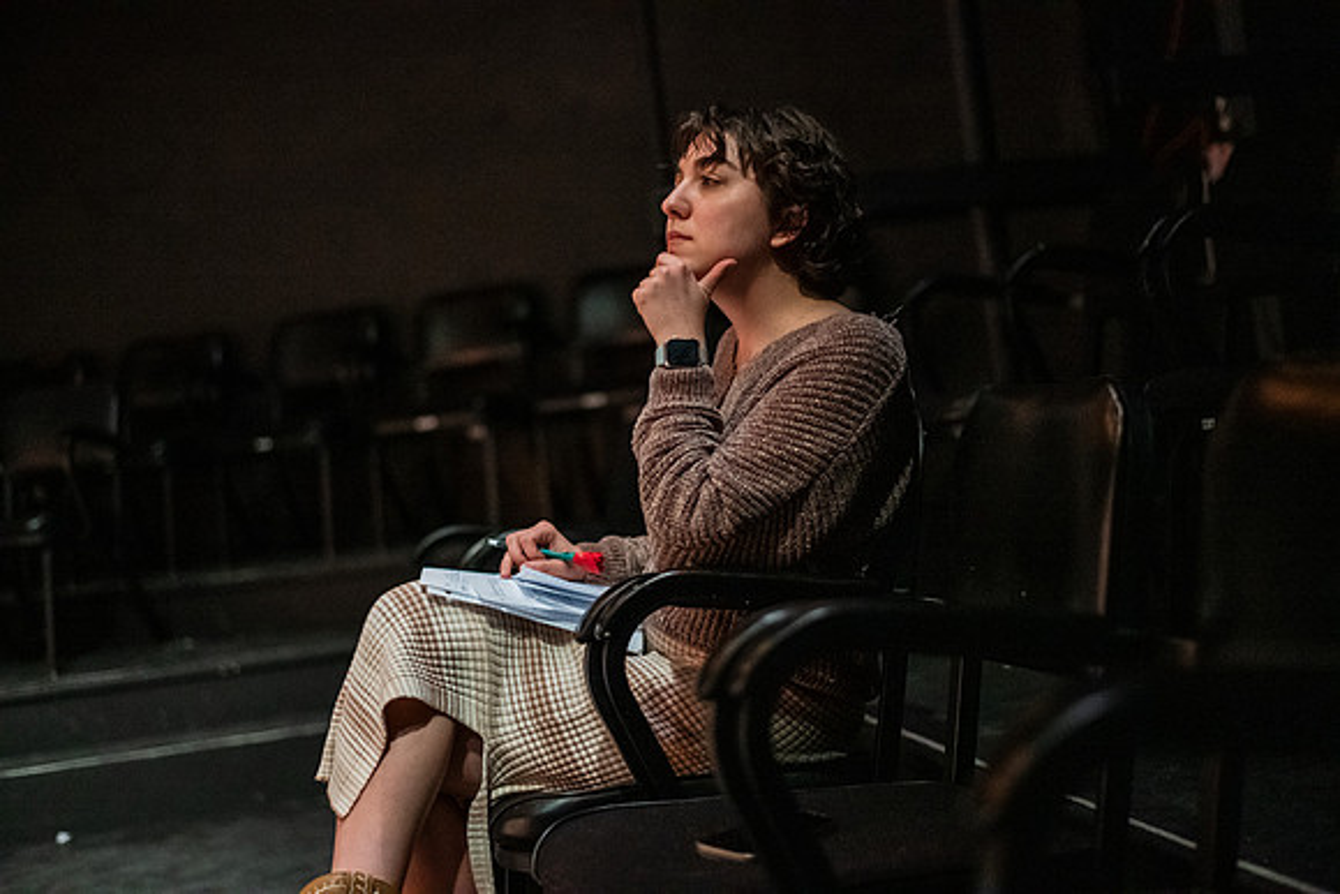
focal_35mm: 50
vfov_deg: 27.0
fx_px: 1861
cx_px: 670
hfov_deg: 39.6
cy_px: 447
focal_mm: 50
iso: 16000
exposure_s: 1/125
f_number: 1.8
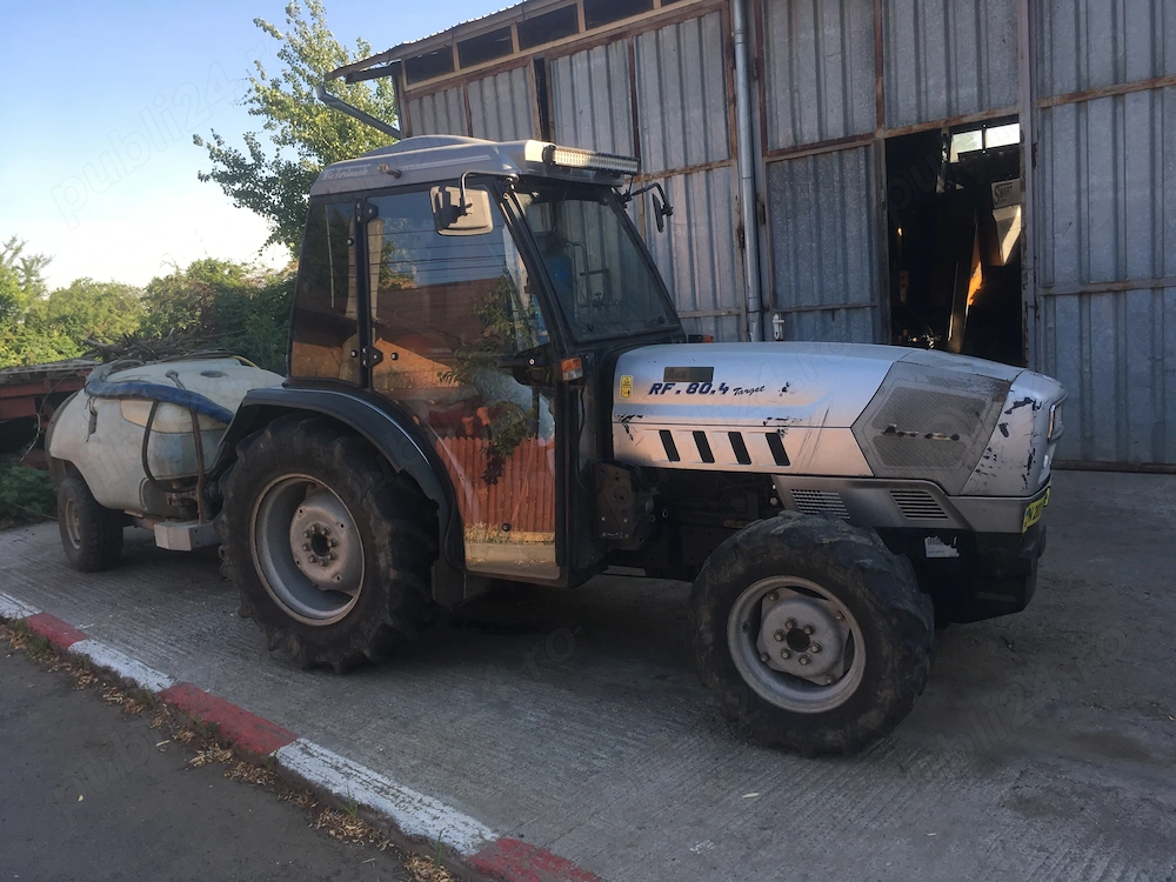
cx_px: 588
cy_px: 441
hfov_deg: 61.7
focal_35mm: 29
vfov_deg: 48.2
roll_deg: +5.1
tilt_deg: -9.8
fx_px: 985
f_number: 2.2
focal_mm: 4.15
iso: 25
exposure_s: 1/416
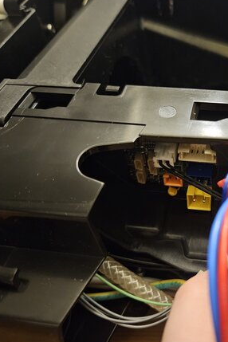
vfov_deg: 57.2
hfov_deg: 37.4
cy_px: 167
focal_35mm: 33
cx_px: 204
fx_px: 313
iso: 1000
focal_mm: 5.4
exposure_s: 1/24
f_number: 1.8
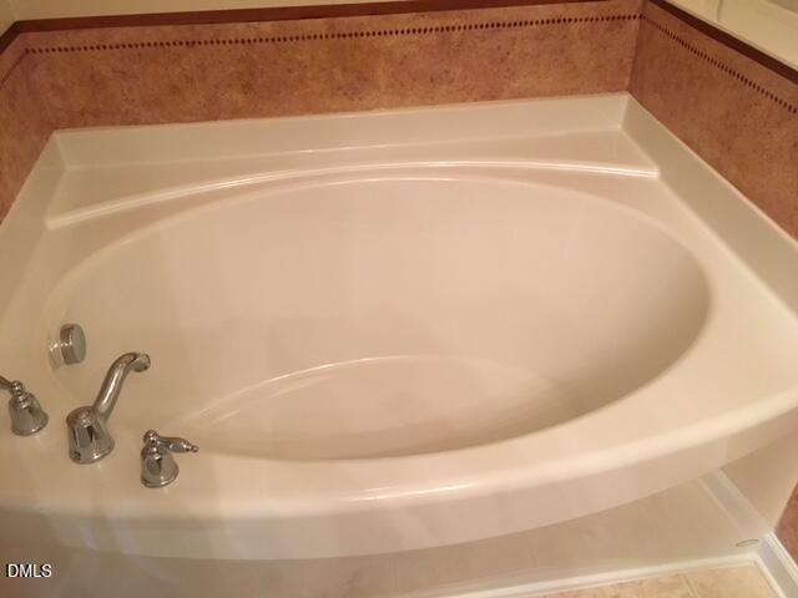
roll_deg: +1.9
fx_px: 669
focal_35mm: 29
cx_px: 399
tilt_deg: -38.2
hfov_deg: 61.7
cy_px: 299
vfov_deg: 48.2
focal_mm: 4.15
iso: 125
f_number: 2.2
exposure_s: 1/33
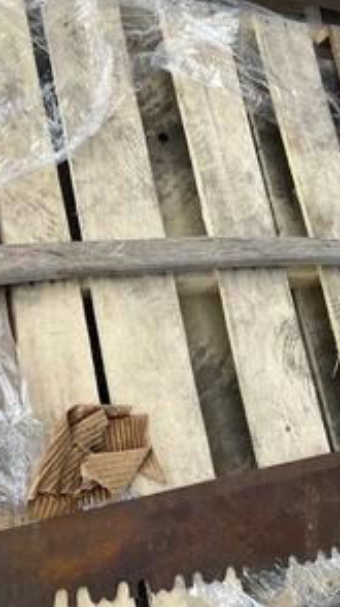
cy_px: 299
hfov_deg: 27.6
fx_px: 690
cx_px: 190
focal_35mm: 43
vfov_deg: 47.4
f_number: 1.8
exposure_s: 1/454
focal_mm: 3
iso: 25
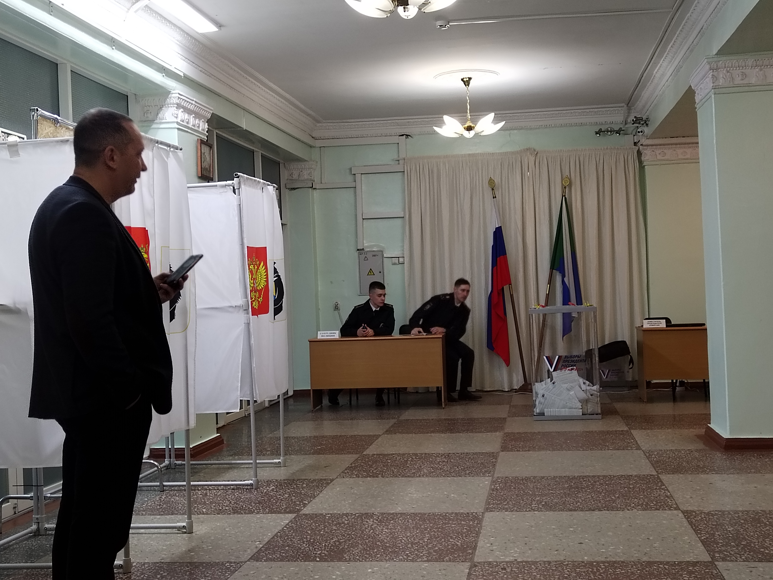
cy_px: 290
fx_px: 1050
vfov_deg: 30.9
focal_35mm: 47
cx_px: 386
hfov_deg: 40.4
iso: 367
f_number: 1.8
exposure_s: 1/50
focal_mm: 4.75
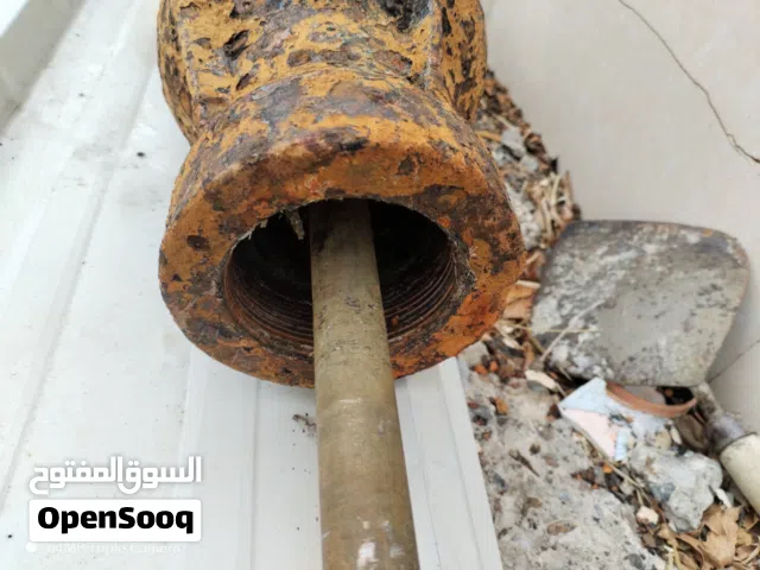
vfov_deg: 48.2
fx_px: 637
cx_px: 380
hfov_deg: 61.7
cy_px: 285
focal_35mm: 29
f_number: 1.8
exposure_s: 1/205
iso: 100
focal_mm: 4.75
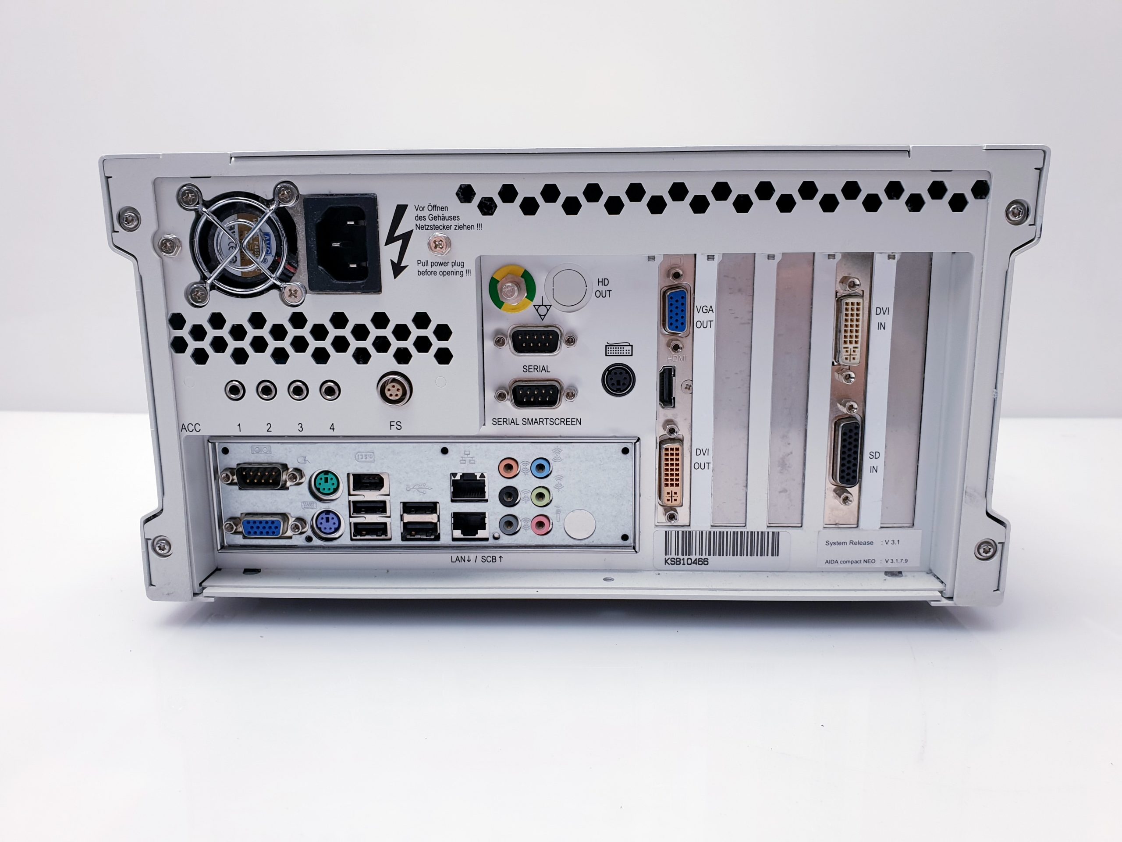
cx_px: 561
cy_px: 421
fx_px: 843
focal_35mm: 26
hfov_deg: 67.3
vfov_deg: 53.1
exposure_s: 1/100
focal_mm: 4.3
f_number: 2.4
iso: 80
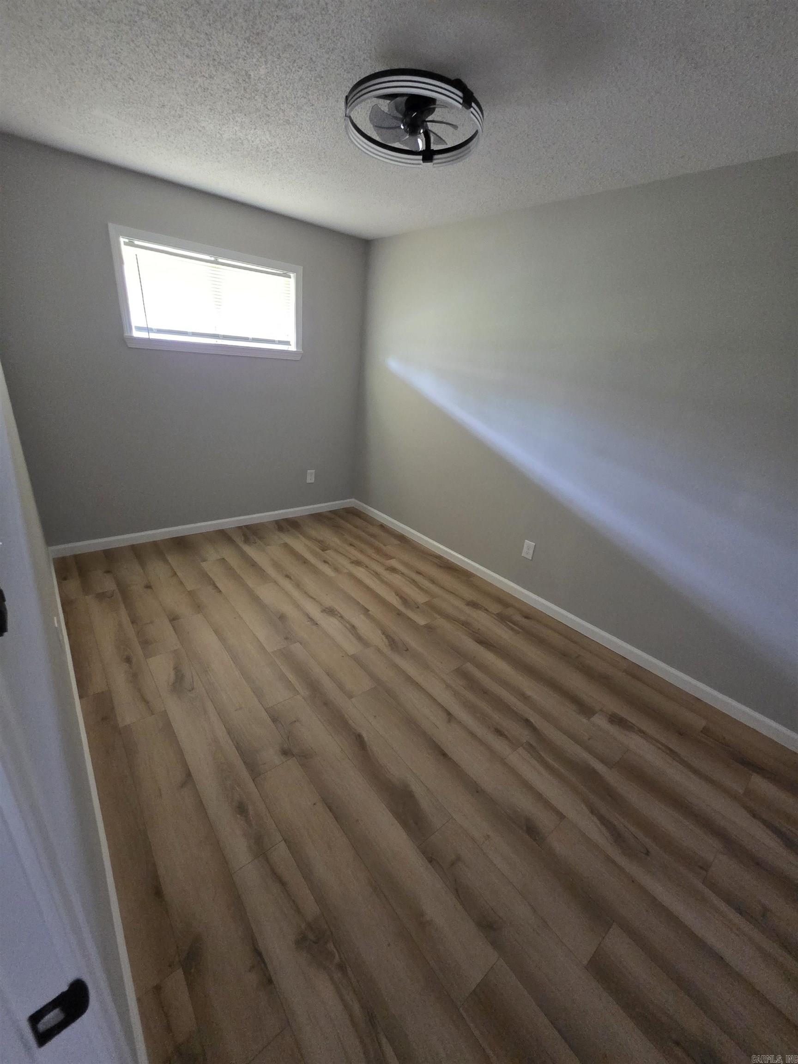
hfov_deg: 89.9
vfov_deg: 106.2
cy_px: 532
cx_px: 399
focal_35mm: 13
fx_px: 400
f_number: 1.9
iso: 800
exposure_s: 1/60
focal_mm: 2.2
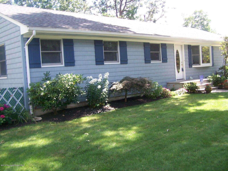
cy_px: 86
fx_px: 250
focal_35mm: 38
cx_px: 114
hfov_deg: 49.0
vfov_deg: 37.7
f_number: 2.8
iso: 64
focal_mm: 6.3
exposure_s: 1/100
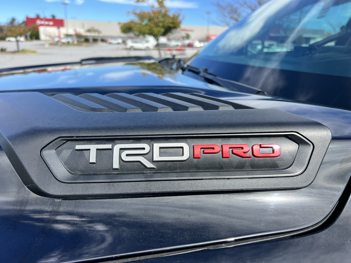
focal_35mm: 26
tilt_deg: -18.8
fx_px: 264
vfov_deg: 53.1
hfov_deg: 67.3
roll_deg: -2.5
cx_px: 176
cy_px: 132
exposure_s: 1/1724
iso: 50
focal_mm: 5.7
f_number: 1.5
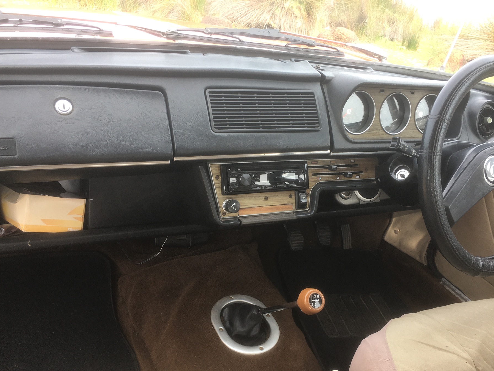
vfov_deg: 42.9
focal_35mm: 33
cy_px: 209
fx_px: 471
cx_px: 256
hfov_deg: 55.3
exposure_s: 1/118
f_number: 2.2
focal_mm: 4.15
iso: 25
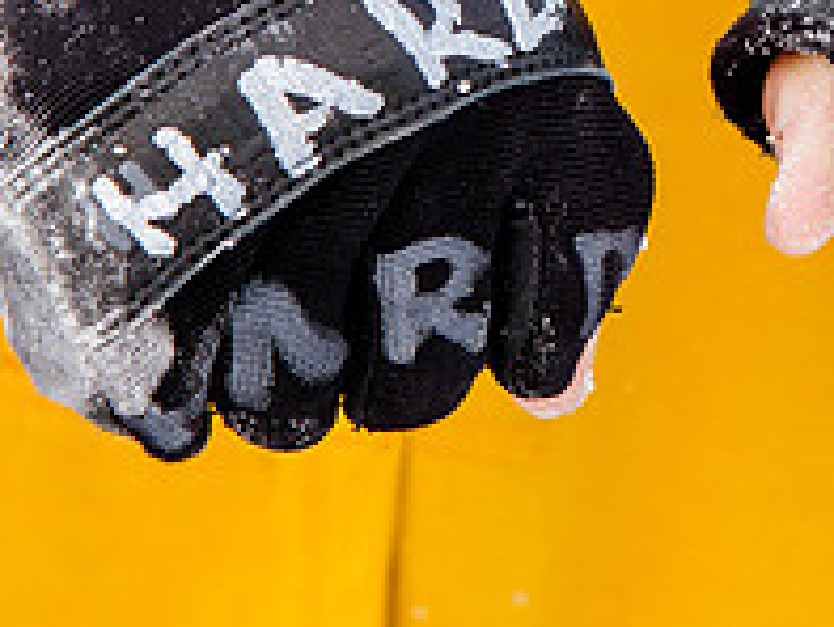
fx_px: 8317
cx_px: 1007
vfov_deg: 4.3
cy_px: -149
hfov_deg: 5.7
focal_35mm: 345
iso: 400
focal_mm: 98
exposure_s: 1/500
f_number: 5.6
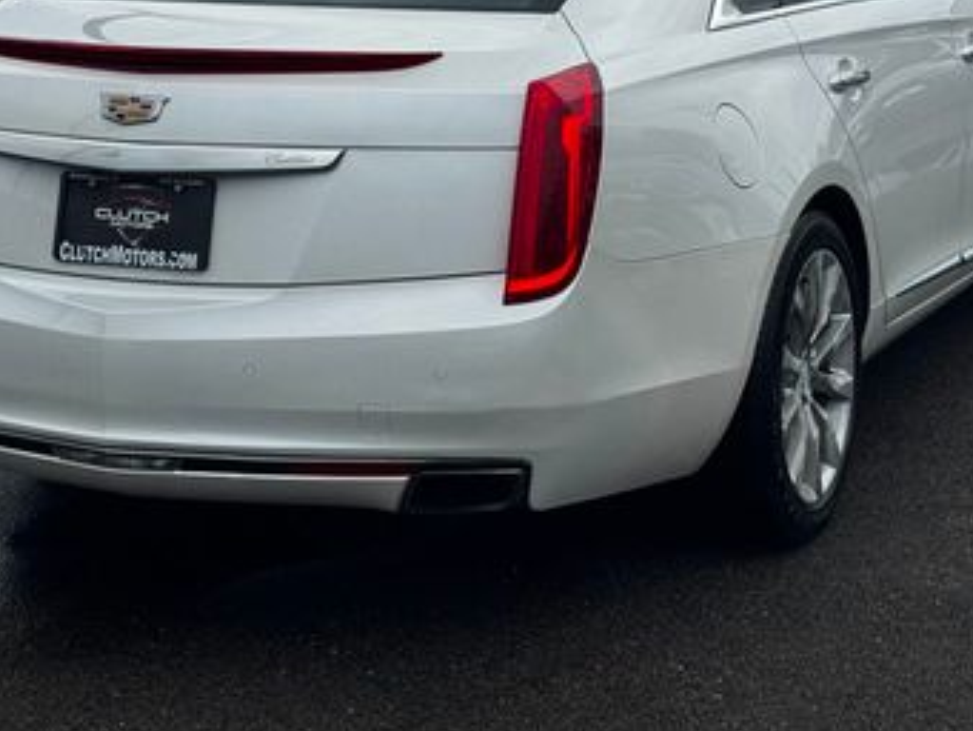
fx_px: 2531
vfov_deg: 16.2
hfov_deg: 21.8
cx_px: 539
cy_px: 80
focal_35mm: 90
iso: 64
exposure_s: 1/5848
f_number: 1.78
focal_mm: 6.76
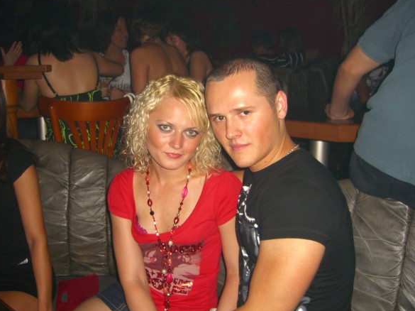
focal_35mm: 39
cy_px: 156
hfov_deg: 47.9
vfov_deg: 36.8
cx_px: 204
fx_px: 467
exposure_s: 1/60
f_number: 2.8
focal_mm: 7.9
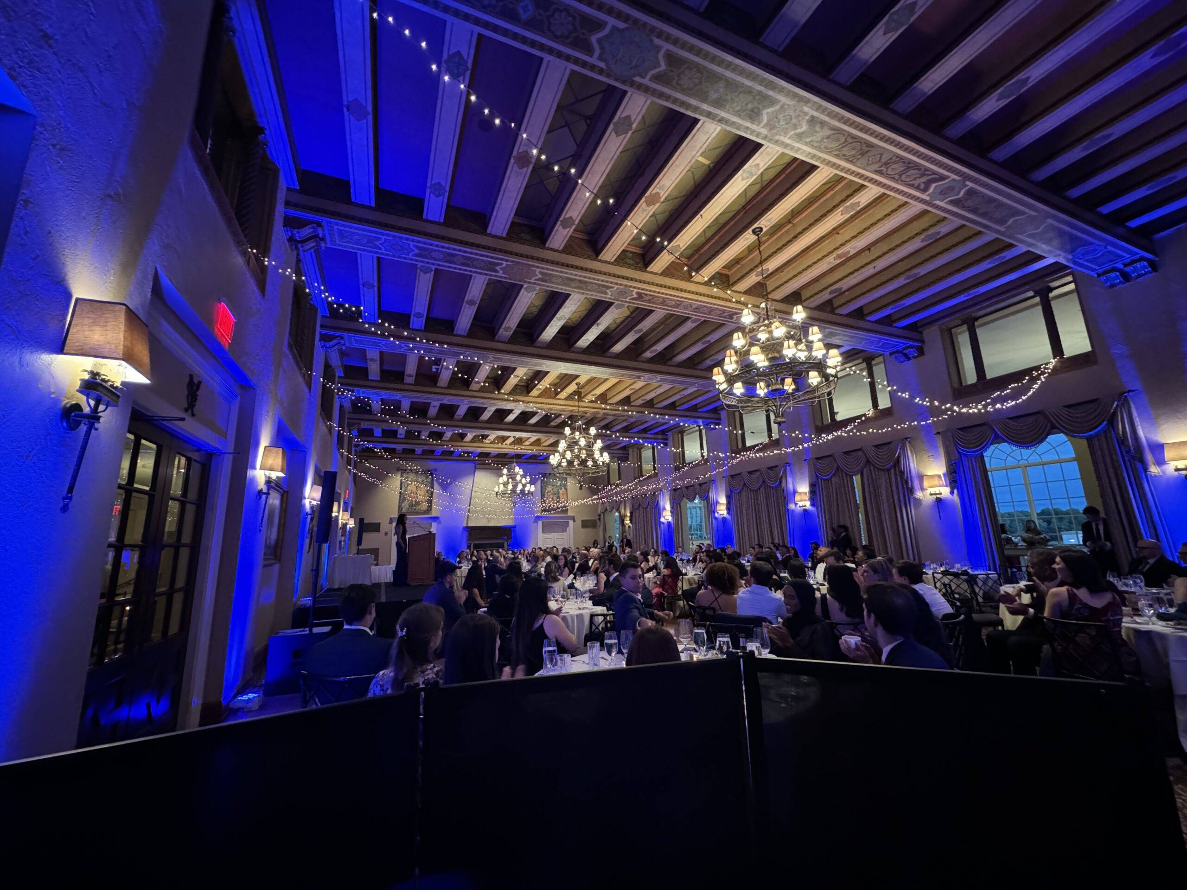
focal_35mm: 14
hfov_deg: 102.1
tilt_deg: +11.5
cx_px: 594
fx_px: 480
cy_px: 445
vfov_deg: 85.7
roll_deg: +1.6
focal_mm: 2.22
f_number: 2.2
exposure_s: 1/40
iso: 1250
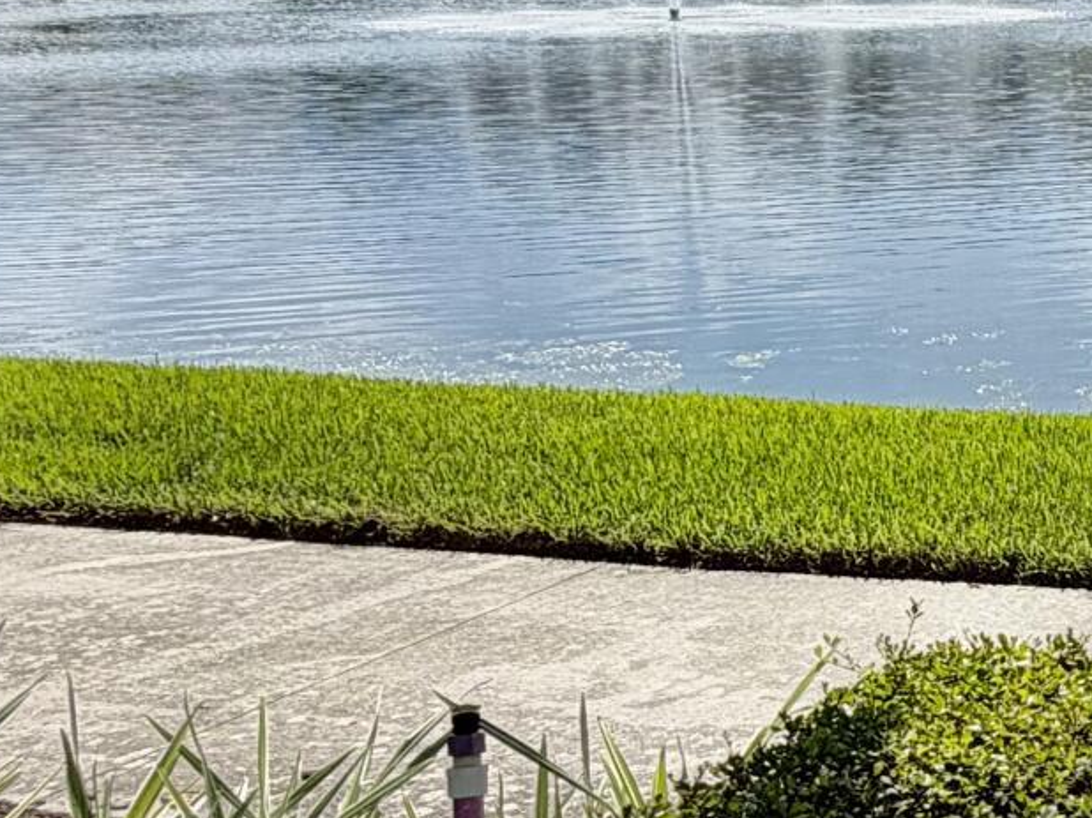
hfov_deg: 22.9
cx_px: 1665
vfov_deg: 21.6
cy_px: 332
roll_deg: +0.4
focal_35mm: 68
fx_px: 2144
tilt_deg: -10.6
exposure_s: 1/1167
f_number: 2.2
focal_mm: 2.22
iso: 20
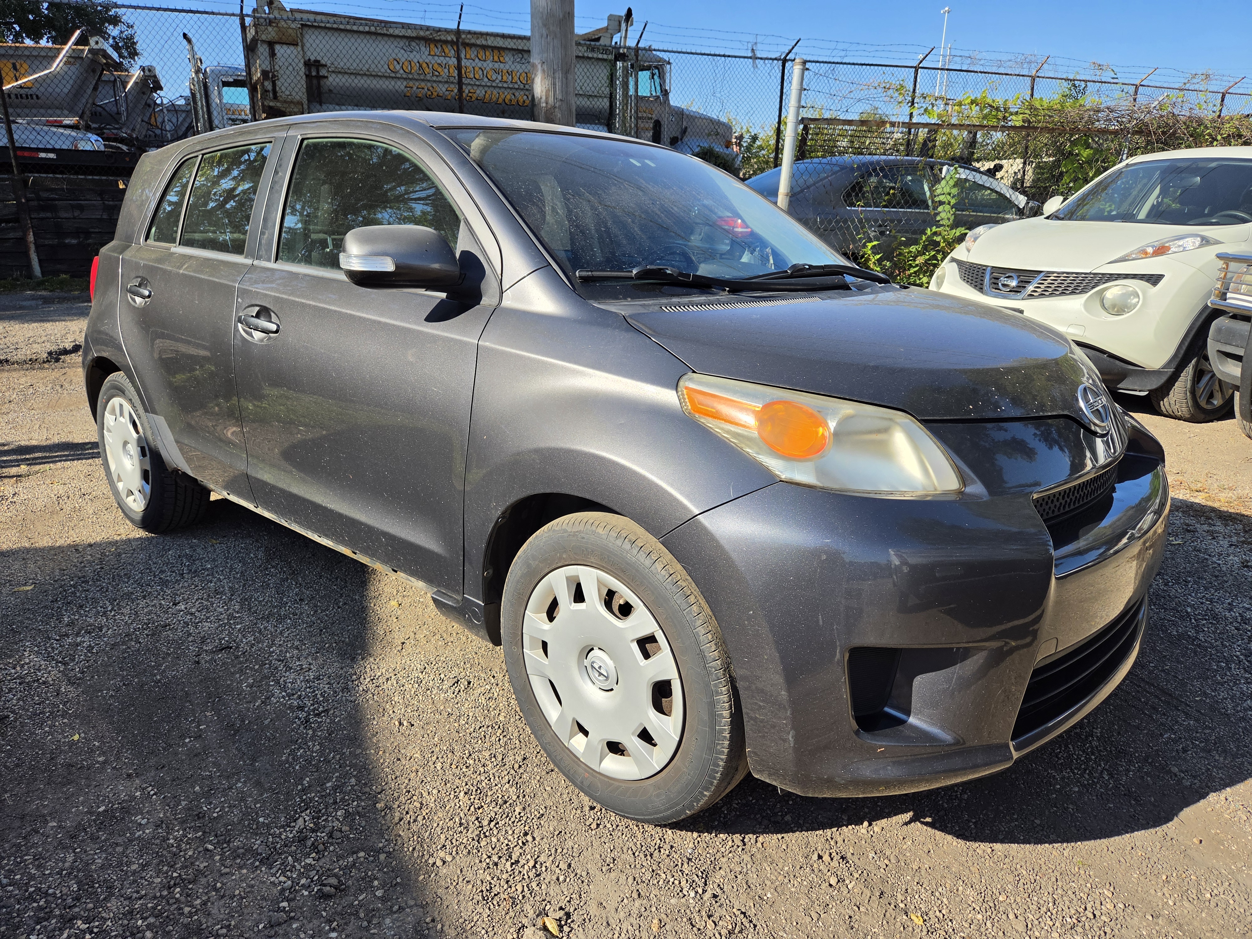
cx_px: 626
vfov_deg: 58.9
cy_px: 470
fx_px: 832
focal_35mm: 23
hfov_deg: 73.9
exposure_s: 1/3747
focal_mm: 5.4
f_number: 1.8
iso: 80
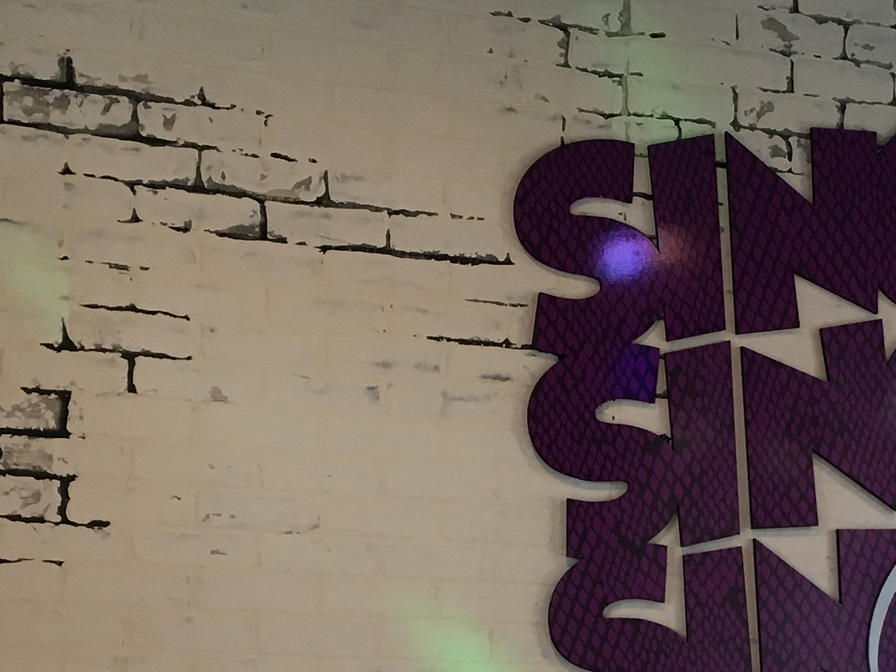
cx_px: 703
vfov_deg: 16.7
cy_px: 772
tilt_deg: -2.6
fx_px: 2200
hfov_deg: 22.7
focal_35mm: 85
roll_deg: -2.0
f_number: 2.2
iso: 40
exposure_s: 1/30
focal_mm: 4.15
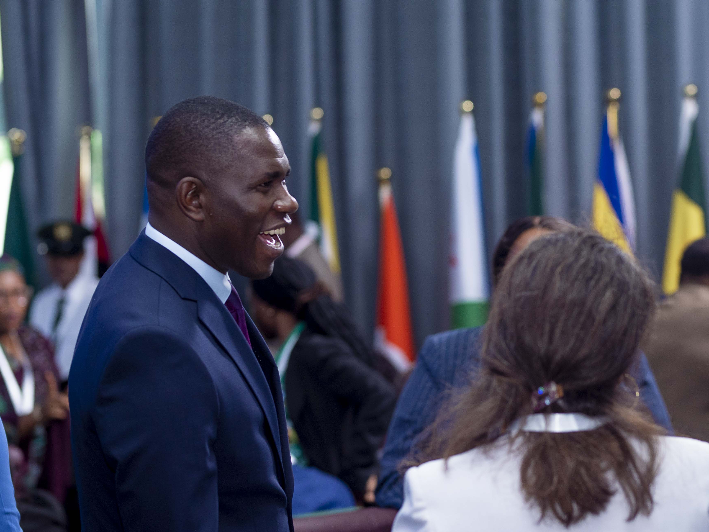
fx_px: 2908
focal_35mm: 142
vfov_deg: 10.4
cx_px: 509
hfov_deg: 13.9
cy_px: 305
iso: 250
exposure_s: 1/160
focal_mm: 85
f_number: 2.8
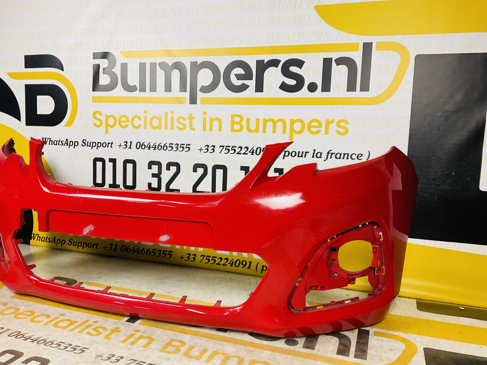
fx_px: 408
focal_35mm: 29
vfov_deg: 48.2
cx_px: 244
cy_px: 182
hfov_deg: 61.7
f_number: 1.8
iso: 64
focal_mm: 3
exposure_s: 1/50
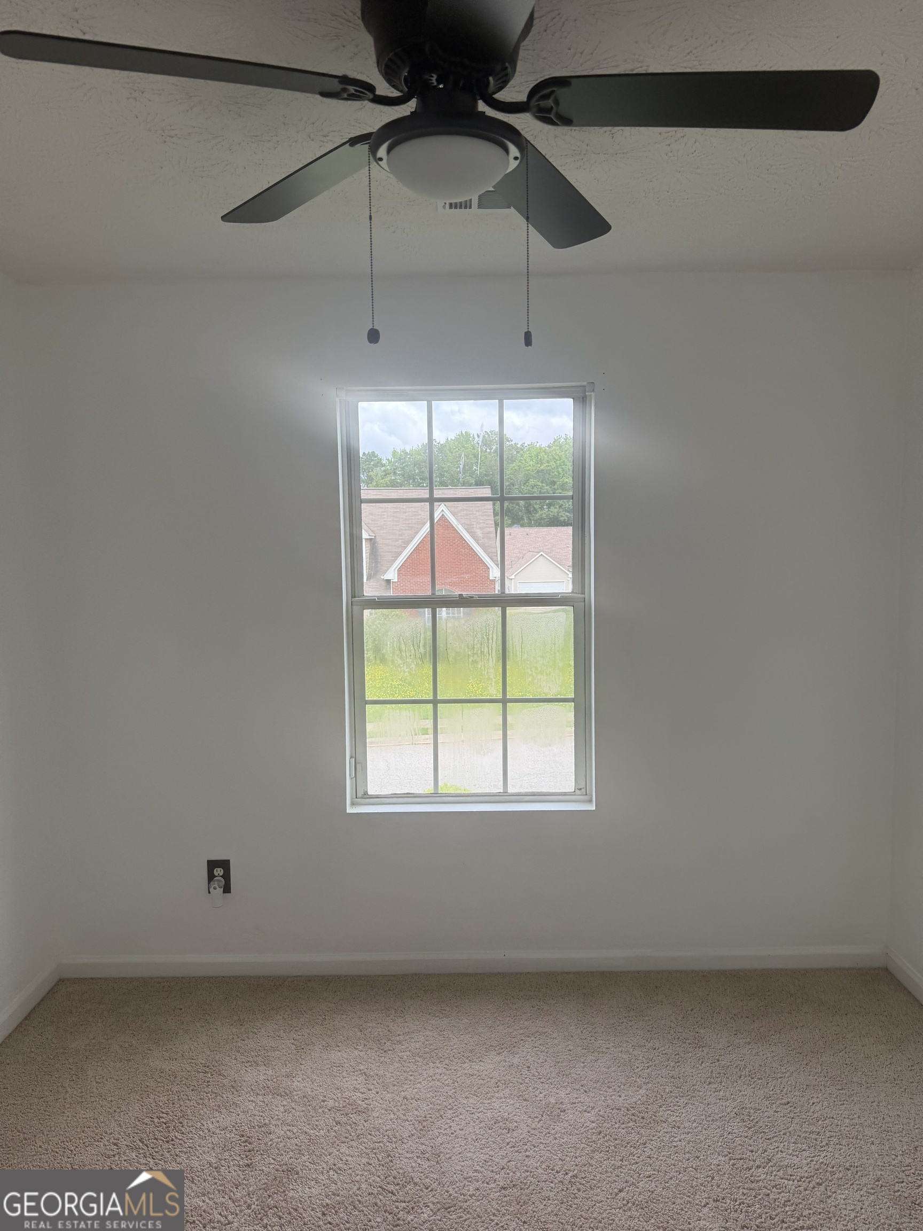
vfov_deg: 71.6
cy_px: 616
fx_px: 853
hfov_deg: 56.8
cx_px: 462
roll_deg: +0.8
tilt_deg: -4.2
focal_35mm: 24
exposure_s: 1/757
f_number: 1.78
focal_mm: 6.76
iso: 100
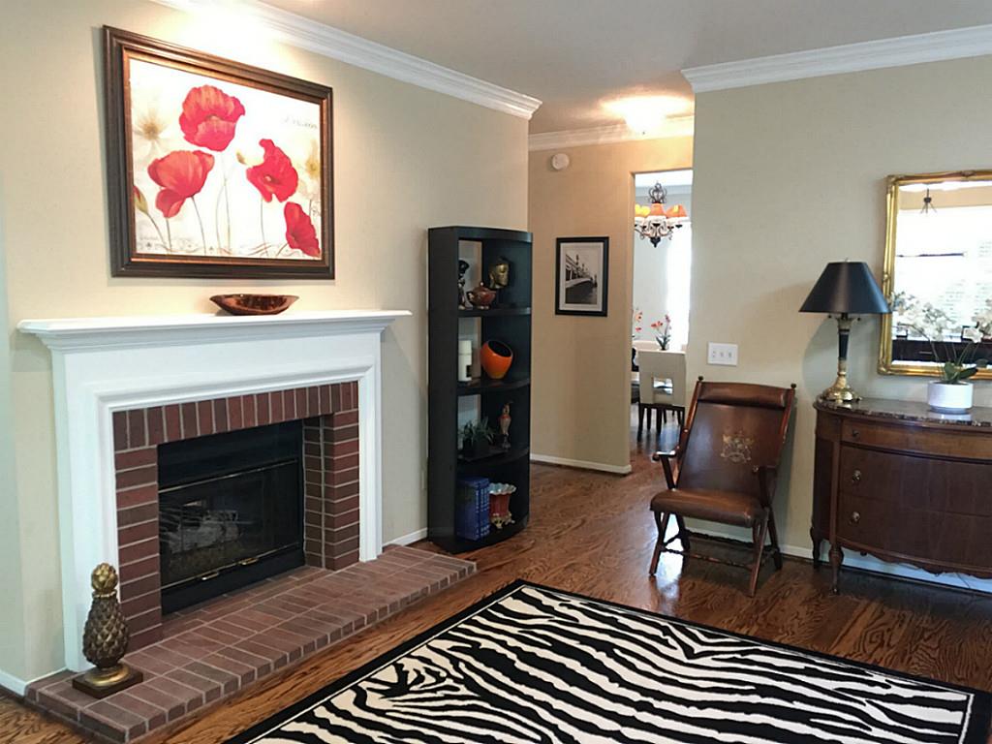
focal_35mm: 29
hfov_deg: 61.7
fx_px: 831
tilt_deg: -5.7
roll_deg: -1.1
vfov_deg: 48.2
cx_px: 496
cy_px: 372
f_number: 2.2
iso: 125
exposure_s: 1/15
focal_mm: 4.15
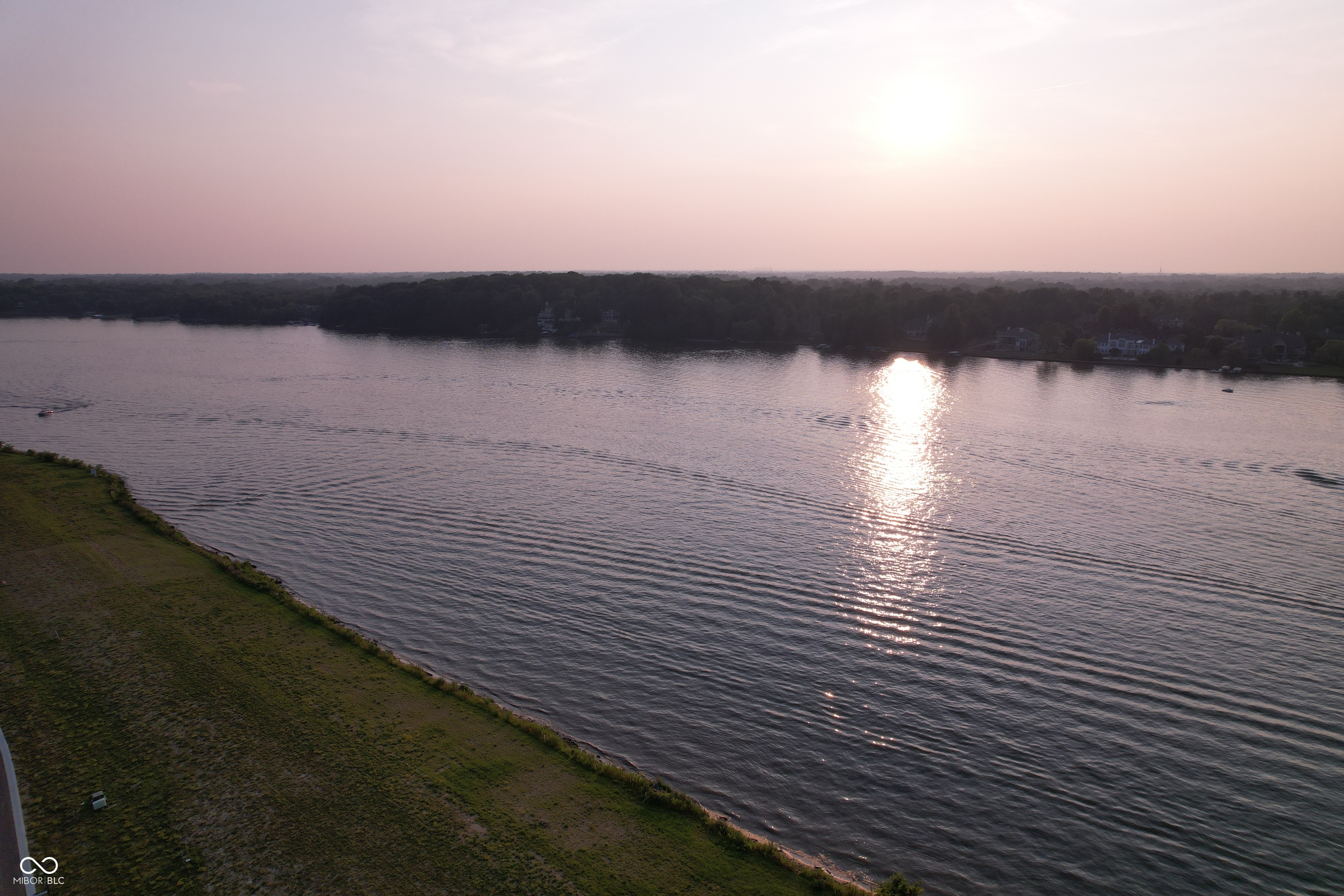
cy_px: 448
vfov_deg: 57.2
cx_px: 672
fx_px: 821
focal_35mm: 22
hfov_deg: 78.6
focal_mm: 8.38
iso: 110
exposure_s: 1/60
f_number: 2.8
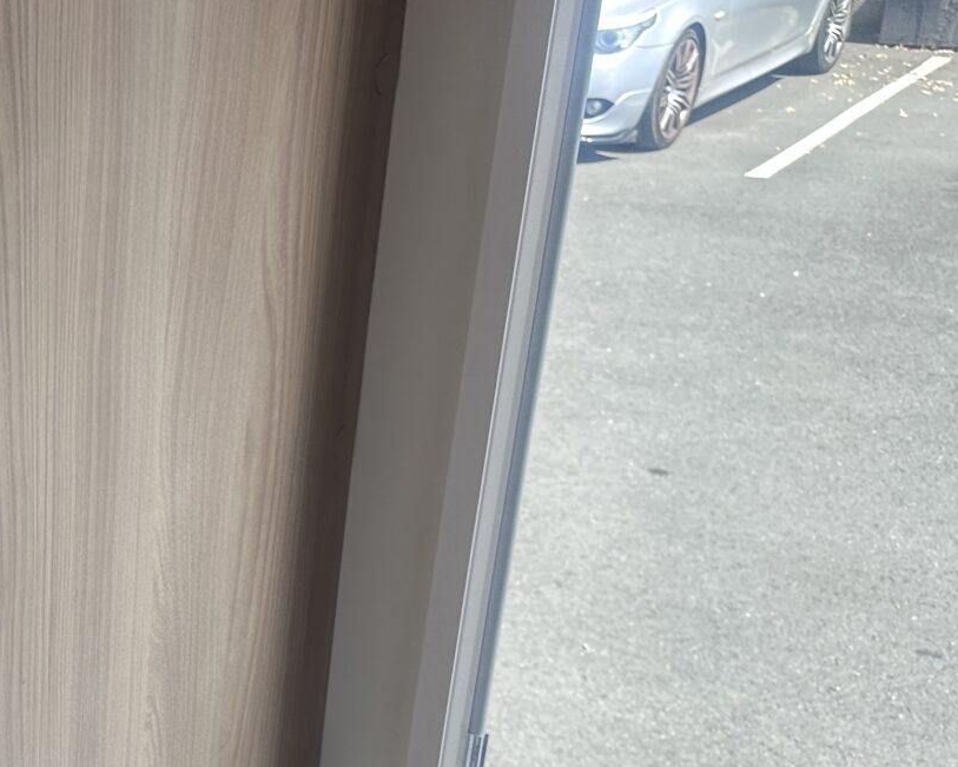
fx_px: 1673
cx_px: -242
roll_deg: +3.9
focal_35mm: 59
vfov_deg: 25.6
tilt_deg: -20.9
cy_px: 542
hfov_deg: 27.4
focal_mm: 6.86
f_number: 1.78
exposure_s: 1/516
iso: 80
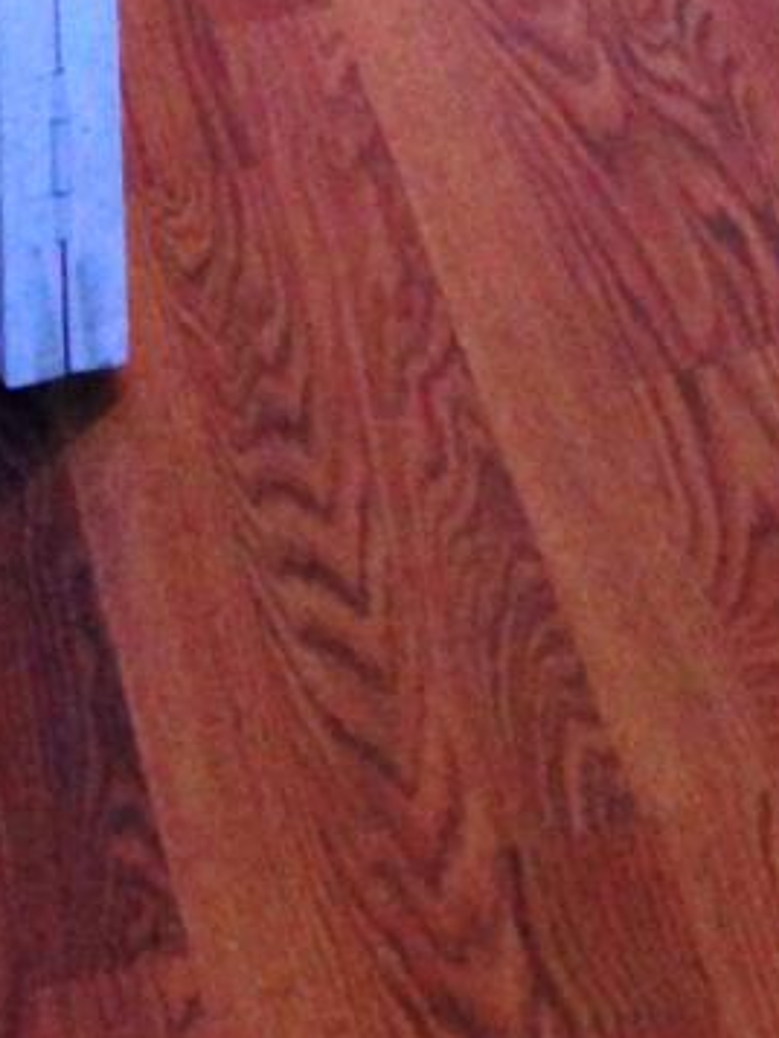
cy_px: -1724
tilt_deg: -6.8
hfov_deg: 7.9
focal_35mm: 185
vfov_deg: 9.2
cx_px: 1139
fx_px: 5548
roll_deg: +0.1
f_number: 2.4
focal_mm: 4.12
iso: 80
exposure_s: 1/20
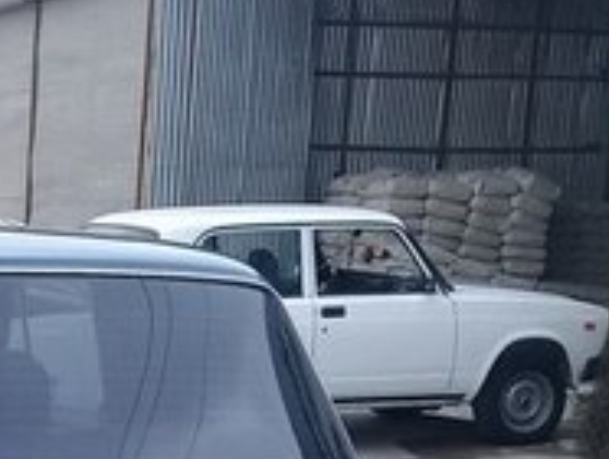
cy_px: 710
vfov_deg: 12.7
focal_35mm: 110
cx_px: -157
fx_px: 1938
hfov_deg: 16.9
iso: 50
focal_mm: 3.3
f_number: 2.2
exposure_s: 1/344
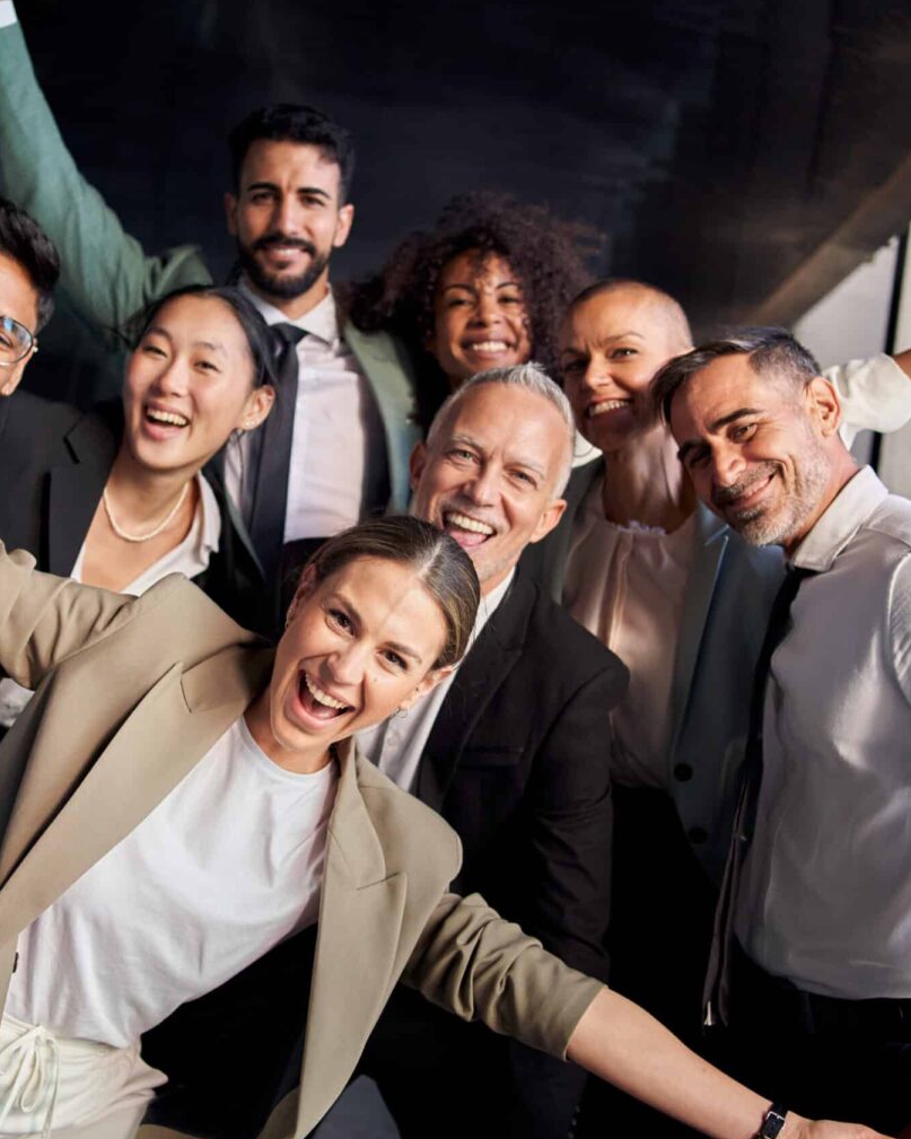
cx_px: 360
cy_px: 571
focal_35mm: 50
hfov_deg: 30.2
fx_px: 1685
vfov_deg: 37.3
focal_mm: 35
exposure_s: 1/640
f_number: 2.5
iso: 500
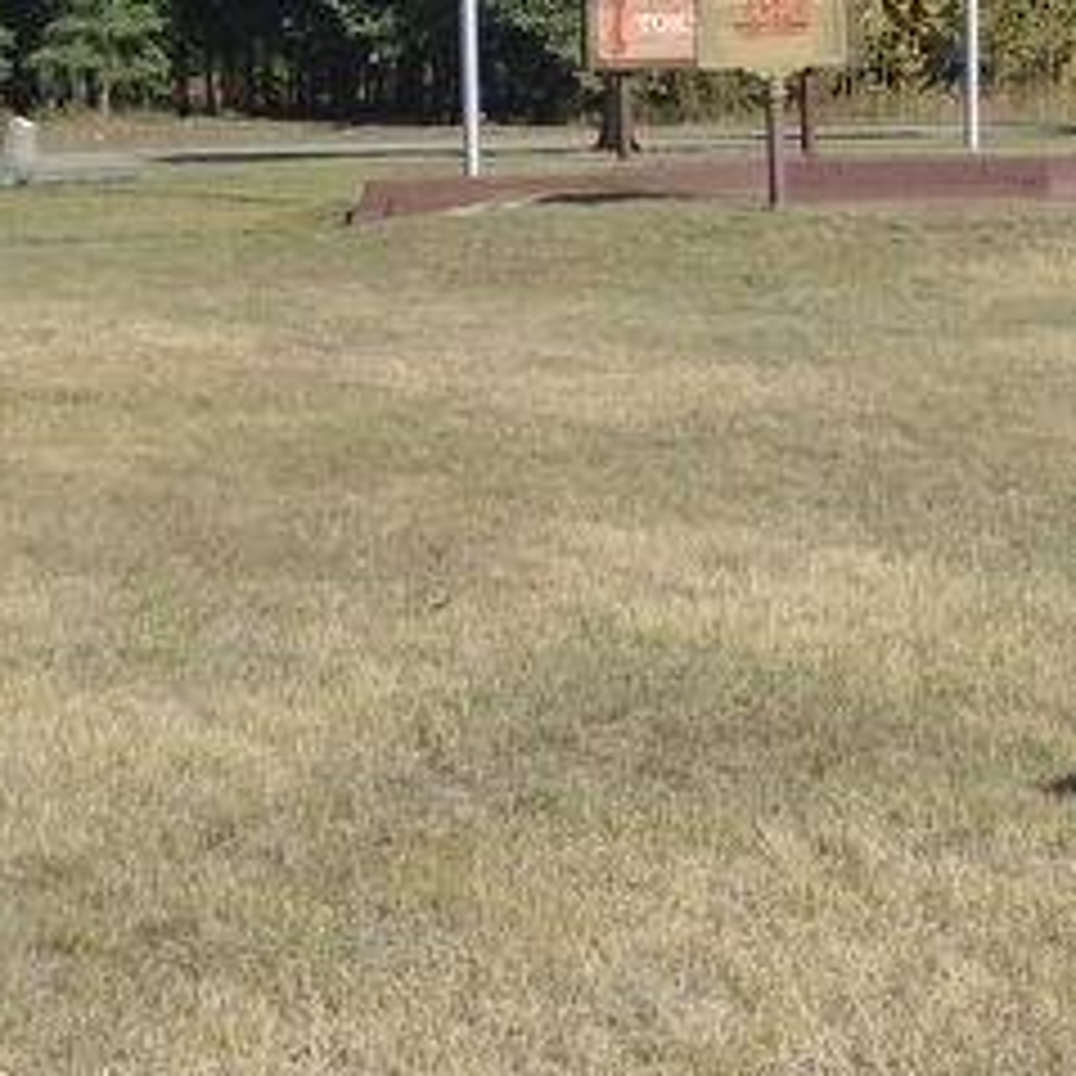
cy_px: 194
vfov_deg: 22.1
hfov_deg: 21.8
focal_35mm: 77
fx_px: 2708
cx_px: 1035
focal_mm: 4.6
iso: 100
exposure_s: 1/200
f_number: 8
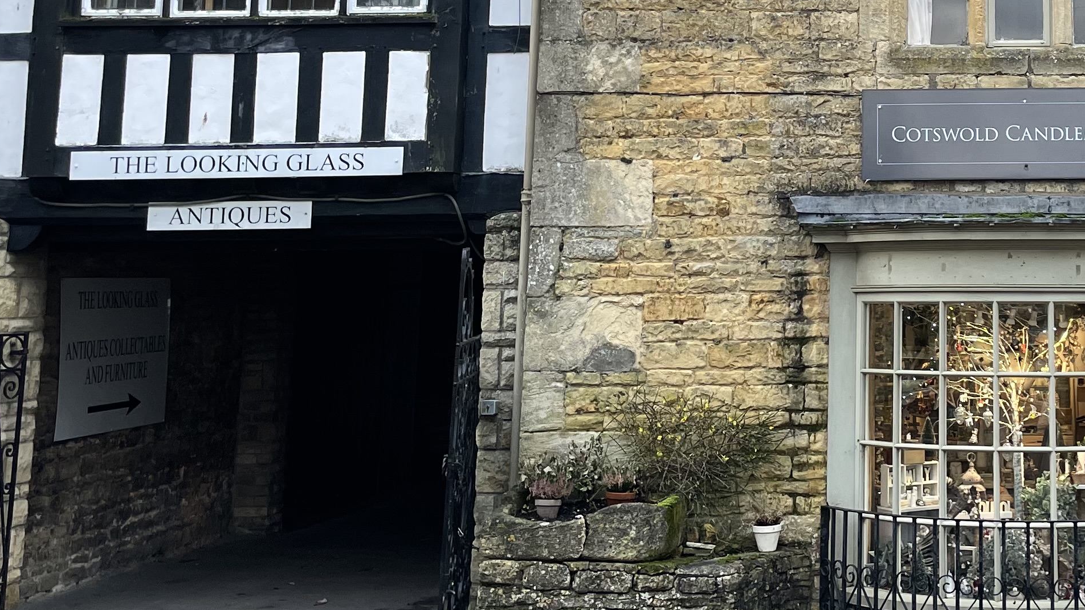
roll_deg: +0.0
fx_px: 1726
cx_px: 949
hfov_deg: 33.3
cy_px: 2
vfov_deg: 19.5
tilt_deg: +9.2
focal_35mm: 60
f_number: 1.6
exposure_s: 1/121
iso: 40
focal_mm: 4.2
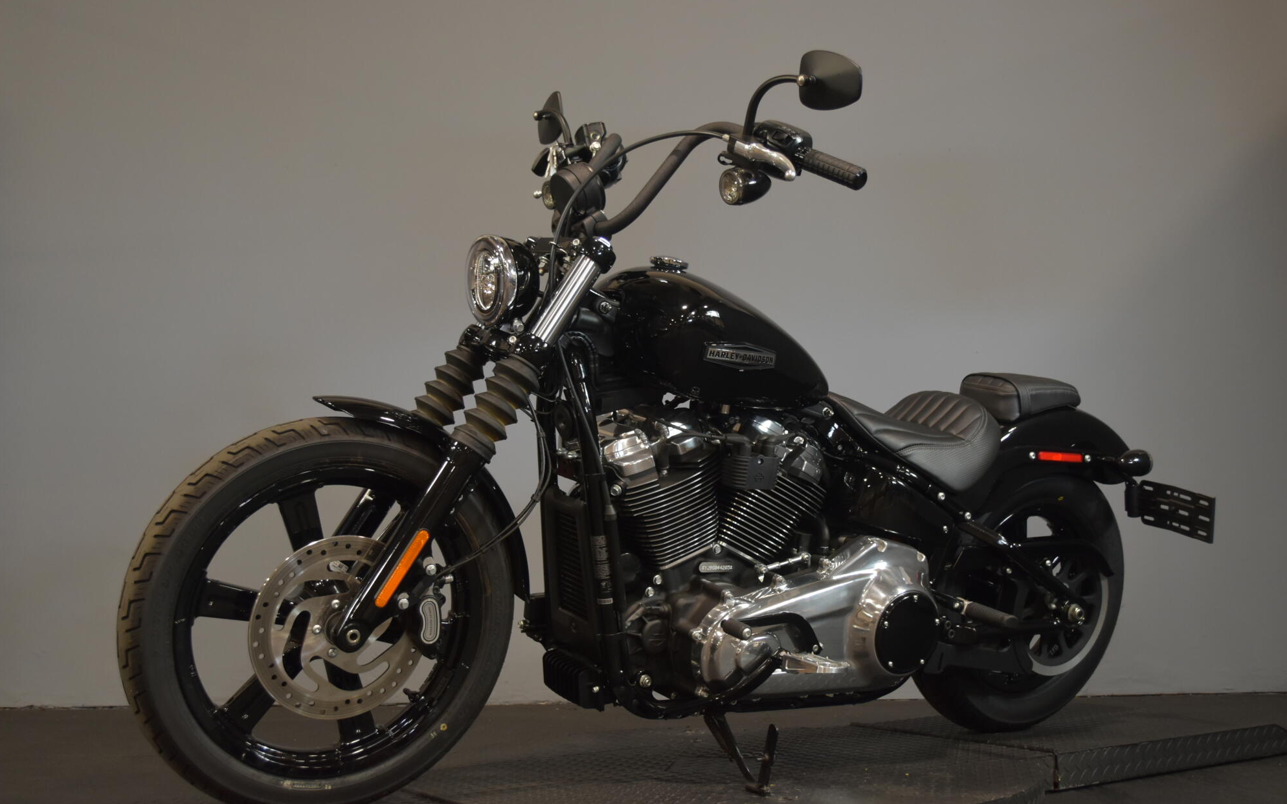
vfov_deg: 32.0
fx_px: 1403
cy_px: 398
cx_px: 640
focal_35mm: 40
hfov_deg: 49.3
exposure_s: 1/30
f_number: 4.2
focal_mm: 26
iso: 900
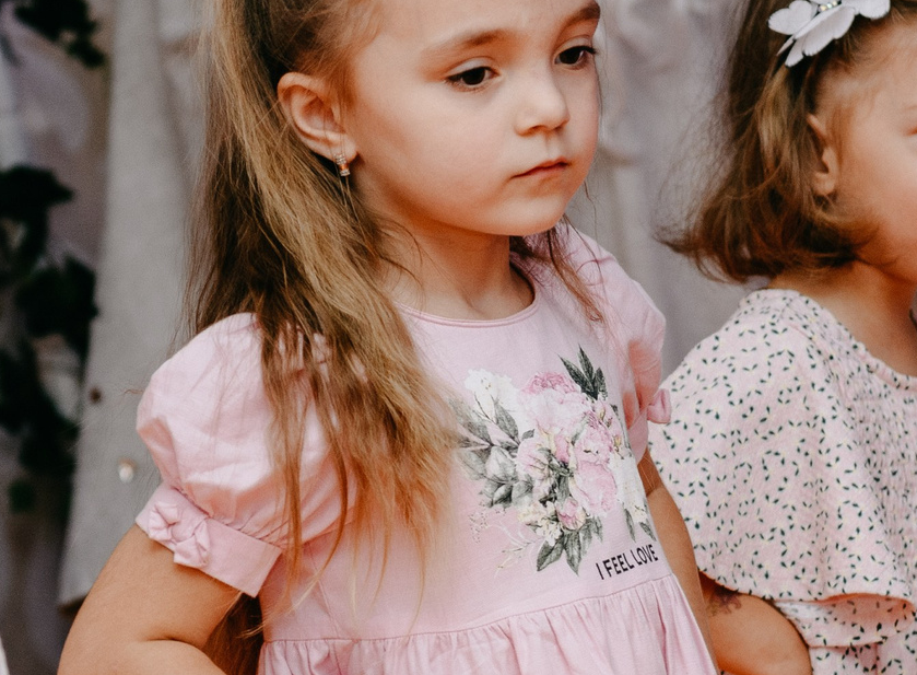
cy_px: 559
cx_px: 373
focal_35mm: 228
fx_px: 5998
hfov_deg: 8.7
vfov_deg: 6.4
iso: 250
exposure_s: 1/160
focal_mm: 70
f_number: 4
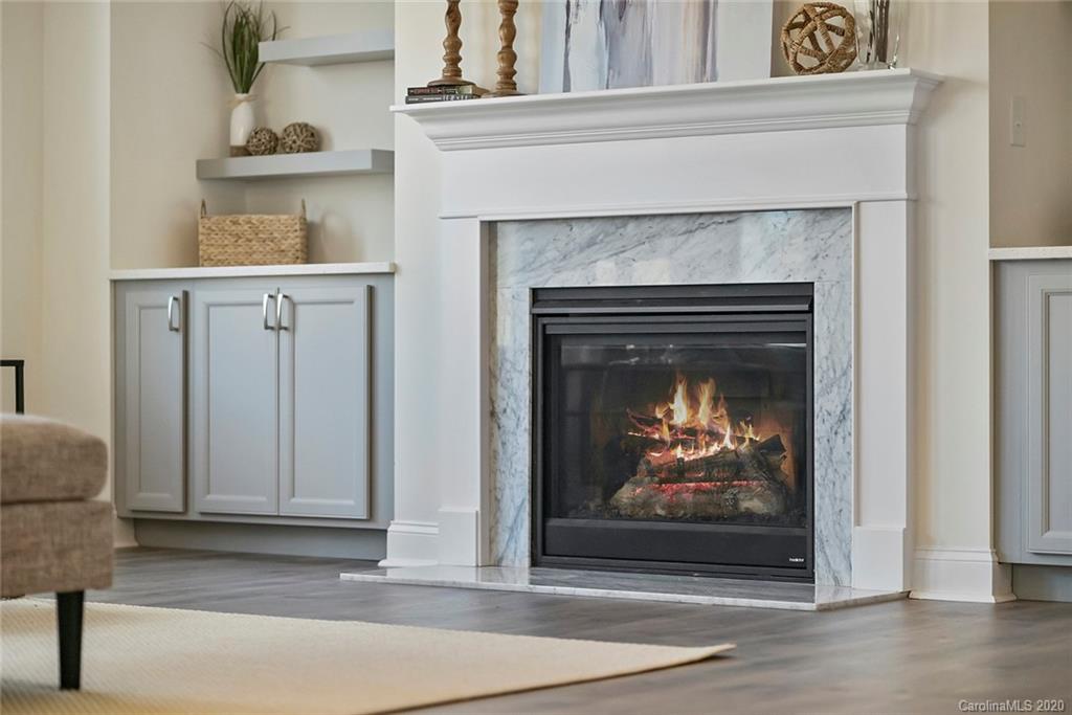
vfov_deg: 16.1
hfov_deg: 23.9
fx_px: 2531
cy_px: 358
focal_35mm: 85
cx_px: 536
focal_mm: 85
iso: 3200
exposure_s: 1/125
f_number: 1.8
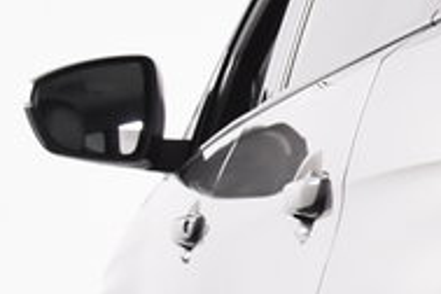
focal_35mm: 264
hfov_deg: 7.2
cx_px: 1190
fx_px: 3234
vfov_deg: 5.2
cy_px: 414
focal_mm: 26
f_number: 4.5
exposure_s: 1/80
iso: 1600
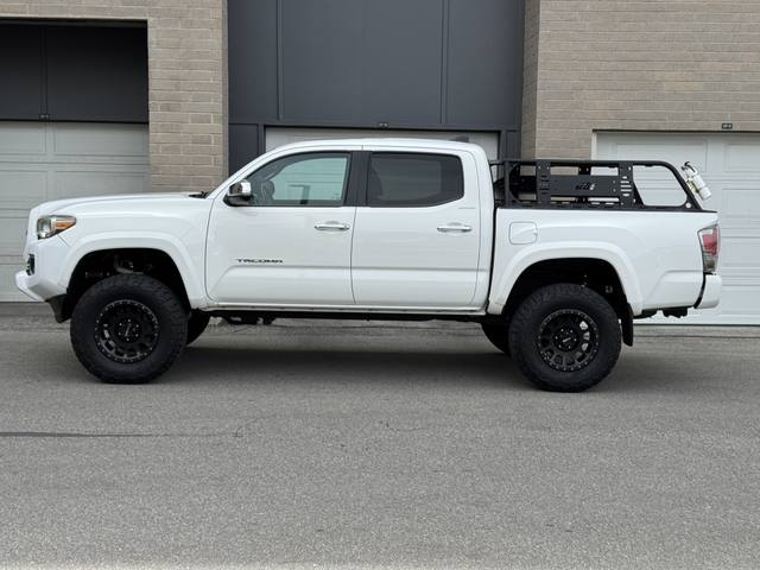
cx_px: 380
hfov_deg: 39.7
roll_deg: -0.8
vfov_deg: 30.3
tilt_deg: -3.1
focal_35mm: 48
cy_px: 285
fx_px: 1054
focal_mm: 6.76
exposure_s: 1/2611
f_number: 1.78
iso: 64
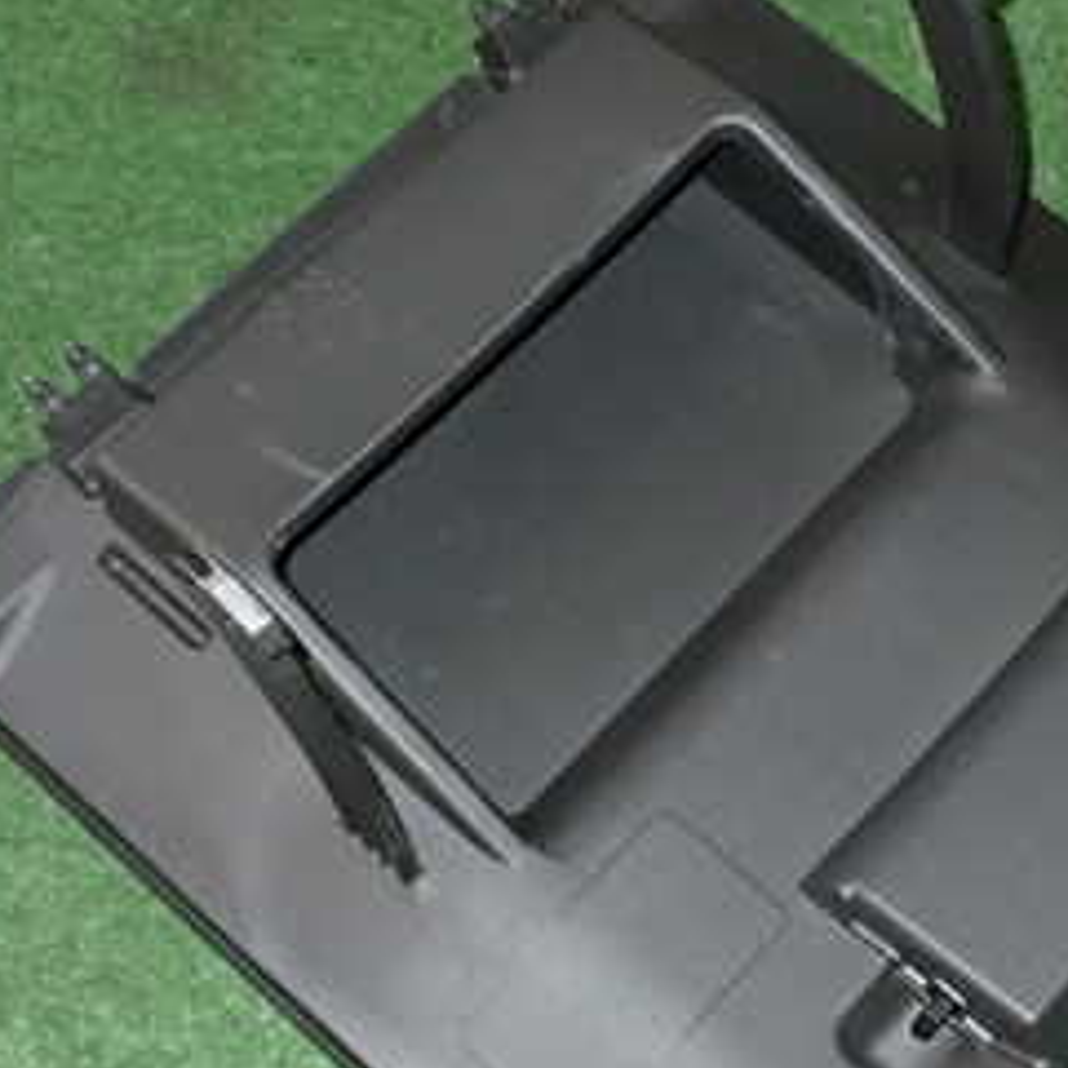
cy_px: 629
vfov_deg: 26.1
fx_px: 2304
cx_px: 705
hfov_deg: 26.0
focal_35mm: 66
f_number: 6.3
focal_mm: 5.4
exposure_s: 1/30
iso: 400
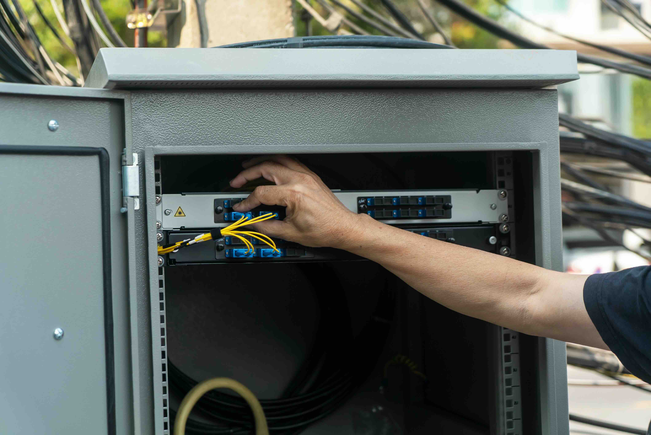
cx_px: 326
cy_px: 218
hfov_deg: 30.5
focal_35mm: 66
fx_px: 1194
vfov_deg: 20.6
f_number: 4
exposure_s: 1/400
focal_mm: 66
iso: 100
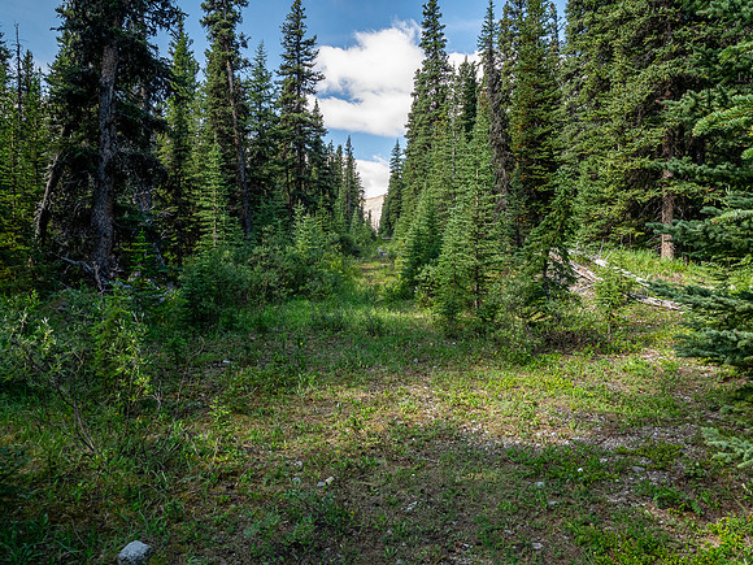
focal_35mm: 24
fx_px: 522
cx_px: 376
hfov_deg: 71.6
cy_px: 282
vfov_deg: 56.8
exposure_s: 1/60
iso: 250
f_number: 8
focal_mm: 12
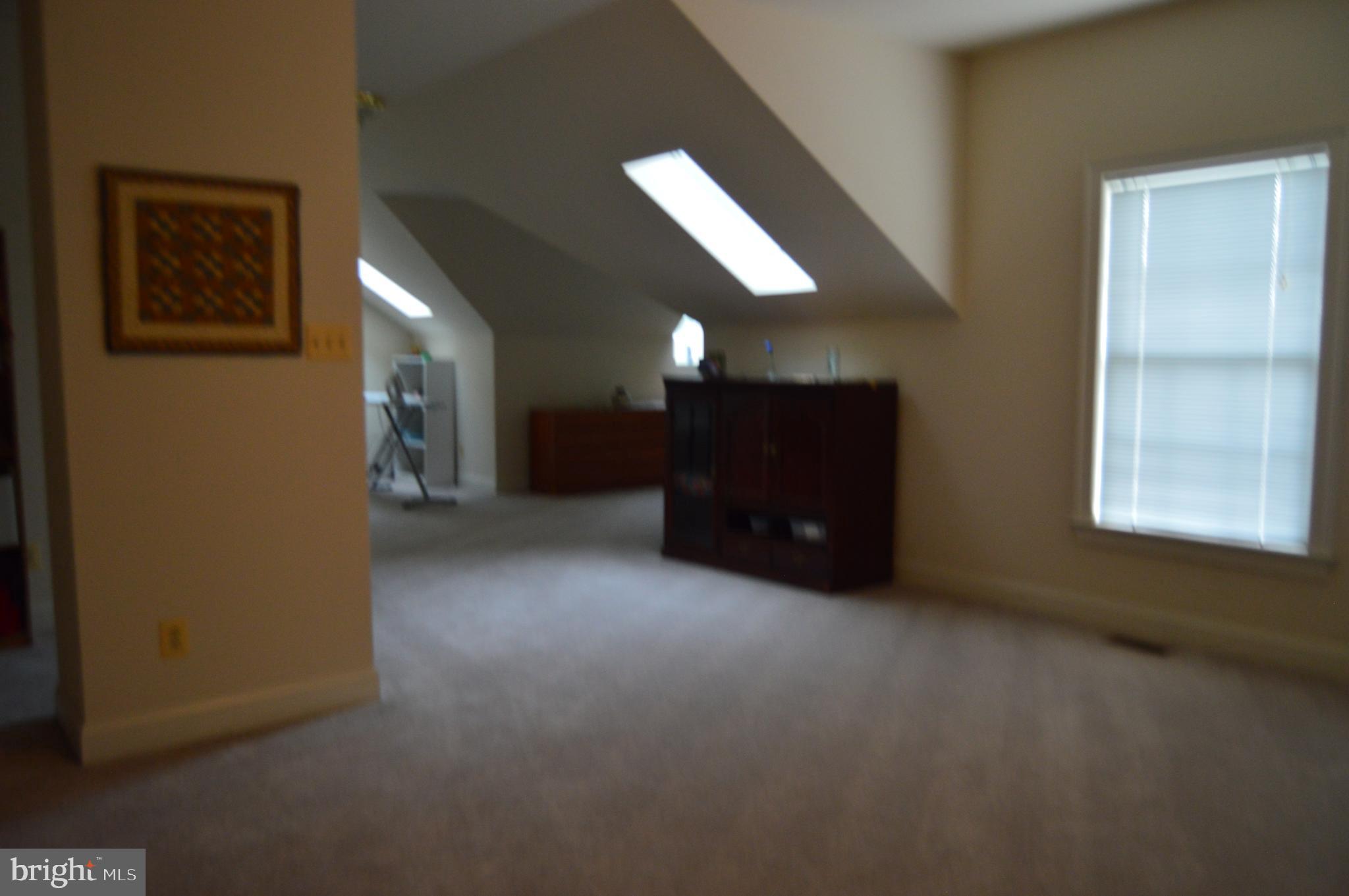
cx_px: 674
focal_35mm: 27
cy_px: 448
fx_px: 1011
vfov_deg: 47.8
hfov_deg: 67.4
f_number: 3.5
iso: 800
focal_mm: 18
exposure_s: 1/25
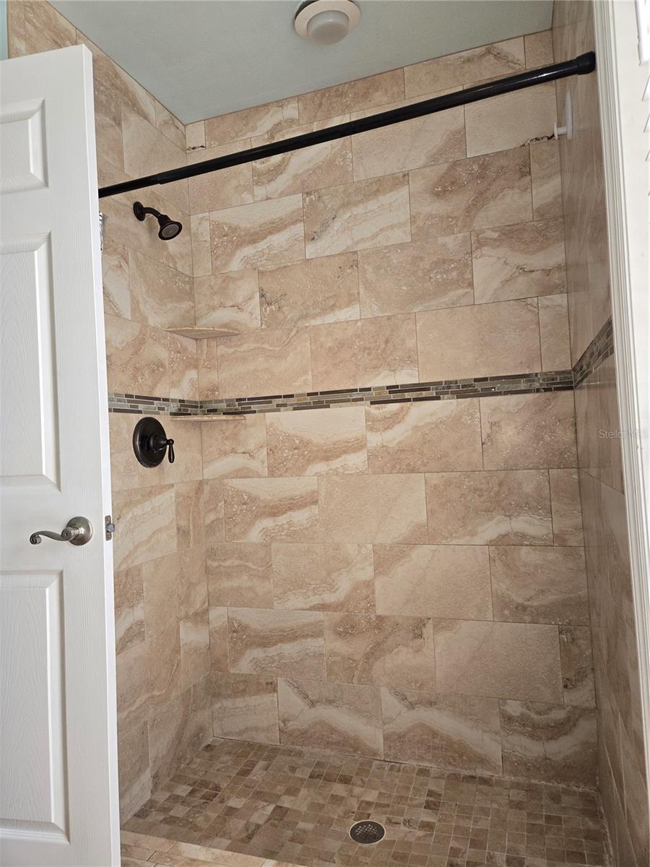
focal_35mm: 23
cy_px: 434
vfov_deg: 73.9
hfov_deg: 58.9
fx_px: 576
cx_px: 325
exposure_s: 1/60
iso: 80
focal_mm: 5.4
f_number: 1.8
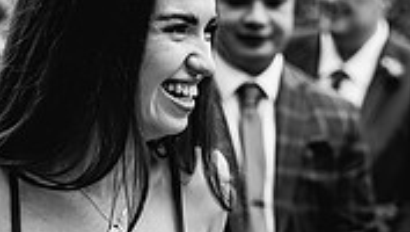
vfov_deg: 10.1
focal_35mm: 120
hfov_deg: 17.4
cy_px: 201
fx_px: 1306
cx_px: 422
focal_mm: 35
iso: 100
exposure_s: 1/2500
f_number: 1.6
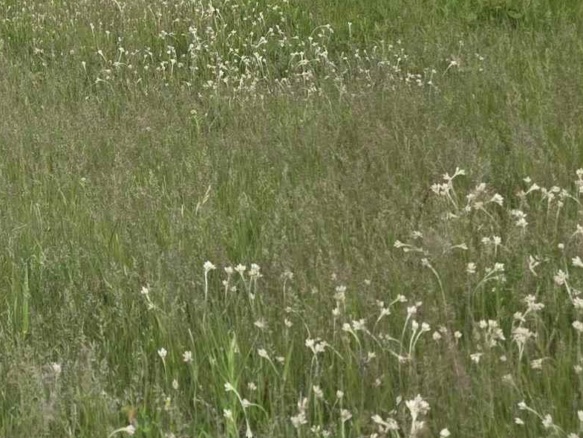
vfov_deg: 15.0
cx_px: -242
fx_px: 1516
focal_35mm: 90
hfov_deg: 19.5
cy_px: -254
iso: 80
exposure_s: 1/6150
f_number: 1.7
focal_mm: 6.3
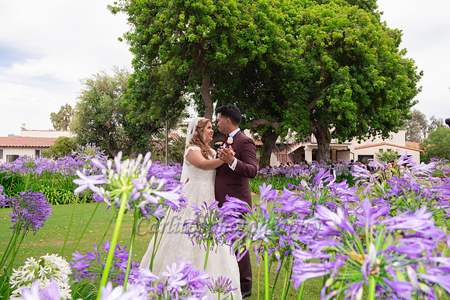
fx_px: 437
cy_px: 150
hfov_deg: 54.5
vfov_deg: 37.8
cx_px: 225
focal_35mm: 35
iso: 400
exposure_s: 1/250
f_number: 8
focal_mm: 35
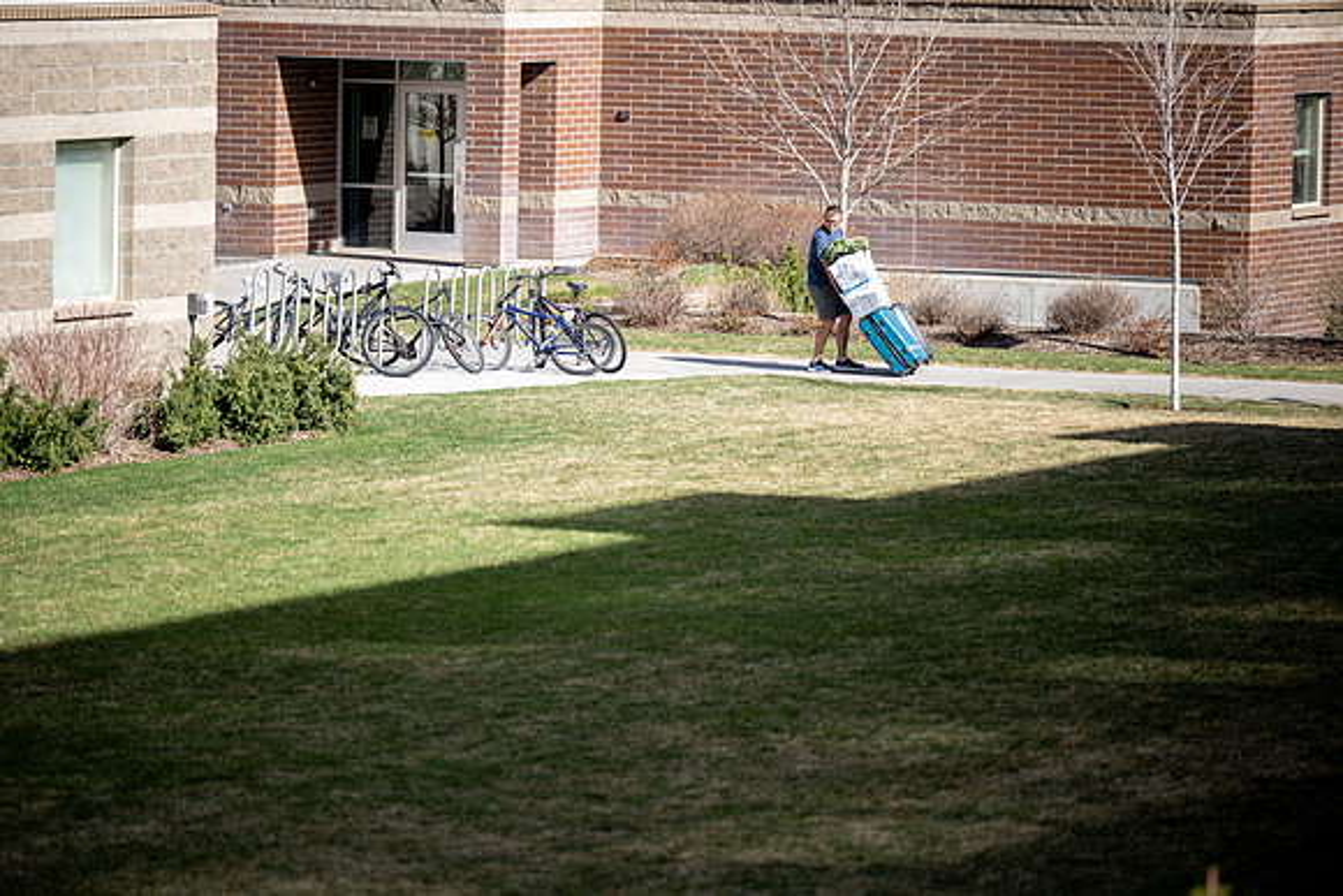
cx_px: 672
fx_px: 7463
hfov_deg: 10.3
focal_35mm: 200
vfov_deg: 6.9
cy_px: 448
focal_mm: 200
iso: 100
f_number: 2.8
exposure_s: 1/1250
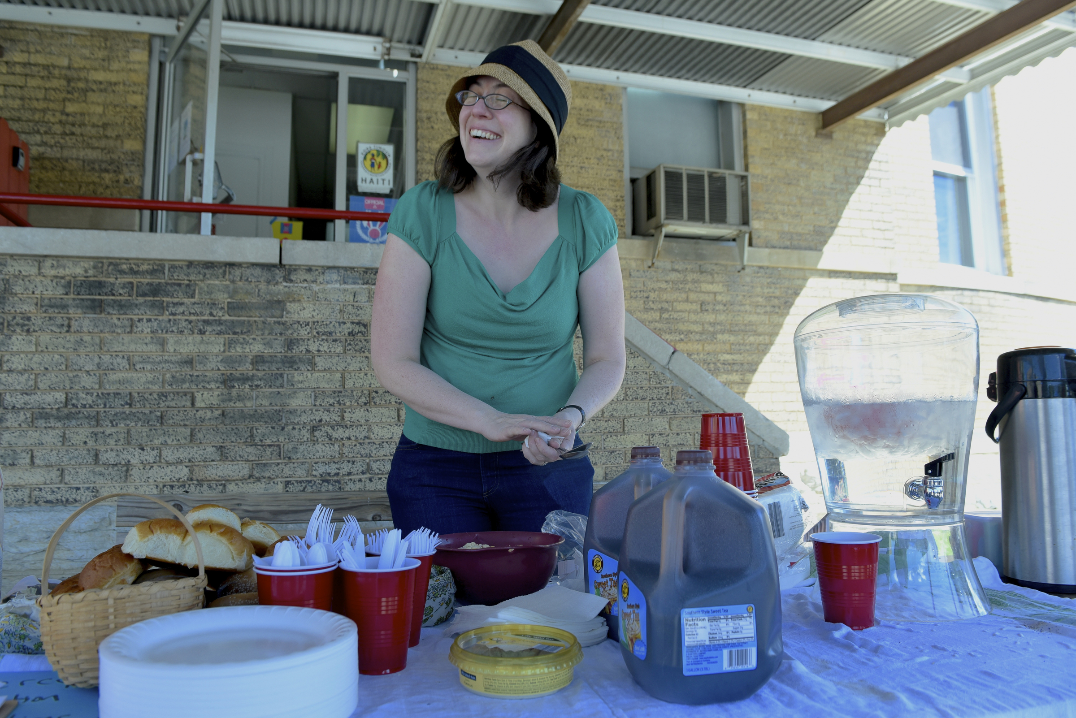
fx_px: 777
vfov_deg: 49.6
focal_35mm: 26
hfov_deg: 69.4
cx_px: 538
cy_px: 359
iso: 800
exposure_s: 1/400
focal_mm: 26
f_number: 6.3
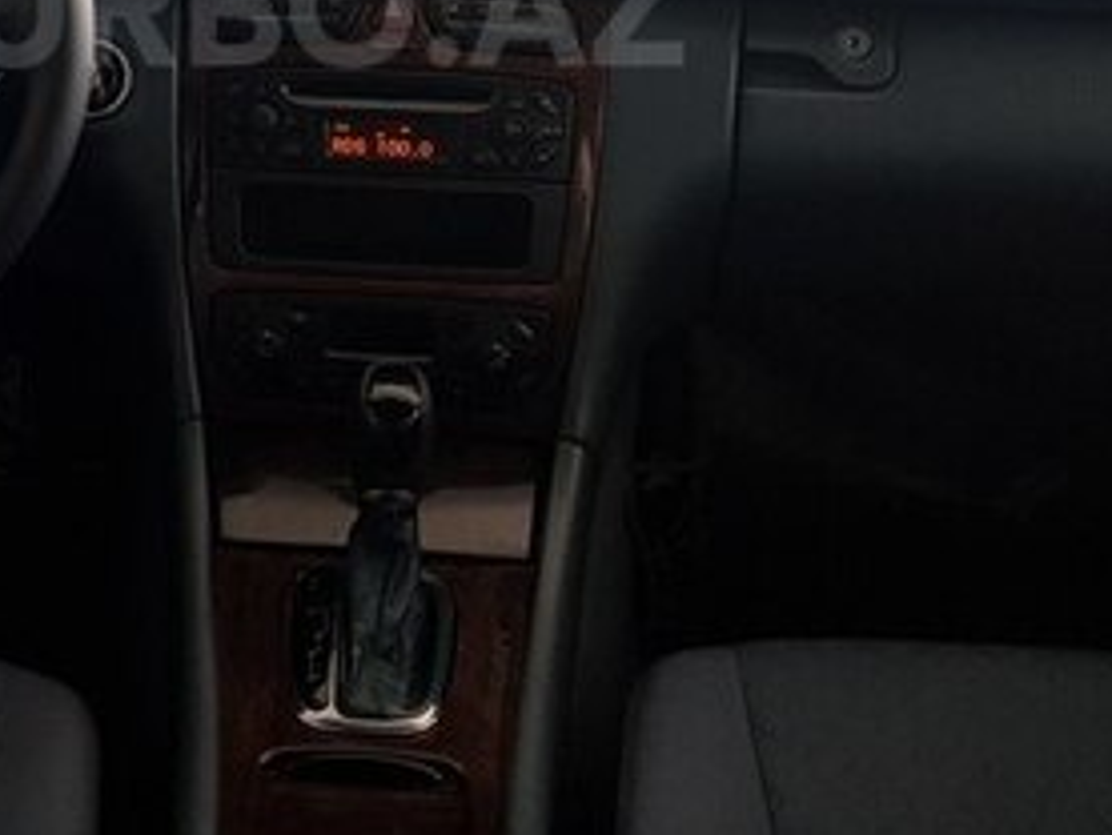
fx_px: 1993
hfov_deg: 30.6
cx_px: 273
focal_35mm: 62
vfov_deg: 22.8
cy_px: 6
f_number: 1.7
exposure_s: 1/50
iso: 50
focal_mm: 4.2
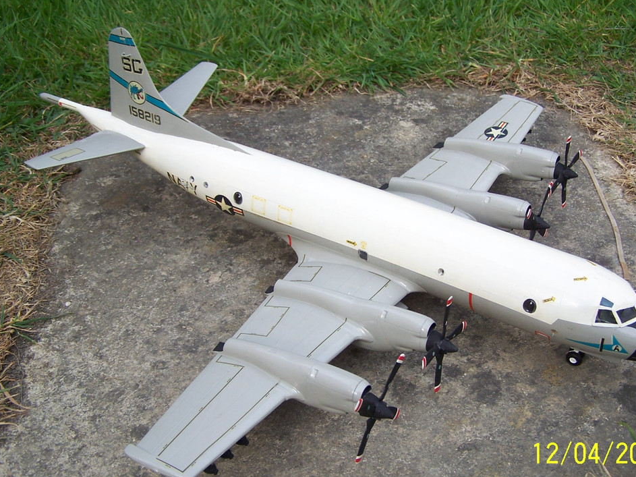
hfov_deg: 43.8
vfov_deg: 33.6
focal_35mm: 43
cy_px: 258
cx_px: 350
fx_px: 790
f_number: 2.8
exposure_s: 1/350
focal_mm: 6.3
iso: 80
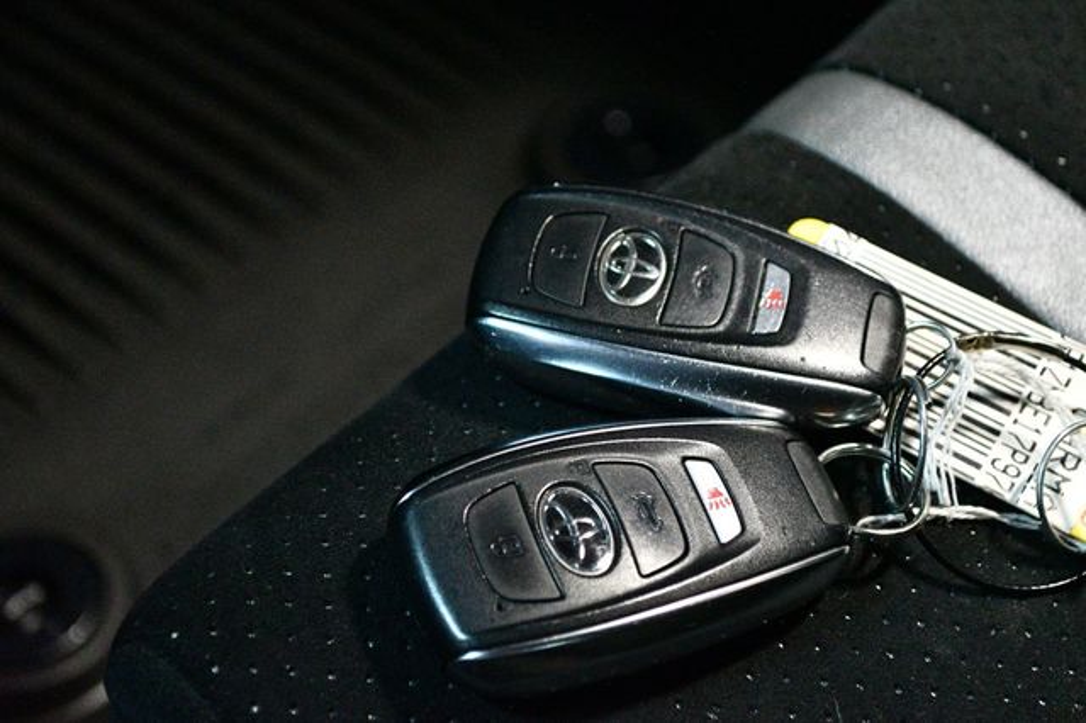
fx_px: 2472
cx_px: 543
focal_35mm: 82
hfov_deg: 24.8
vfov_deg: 16.6
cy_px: 362
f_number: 5.6
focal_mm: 55
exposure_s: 1/50
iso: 12800
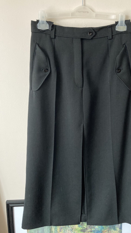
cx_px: 85
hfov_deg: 37.5
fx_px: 191
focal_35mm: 31
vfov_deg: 62.6
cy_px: 115
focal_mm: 3.99
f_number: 1.8
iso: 400
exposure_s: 1/33
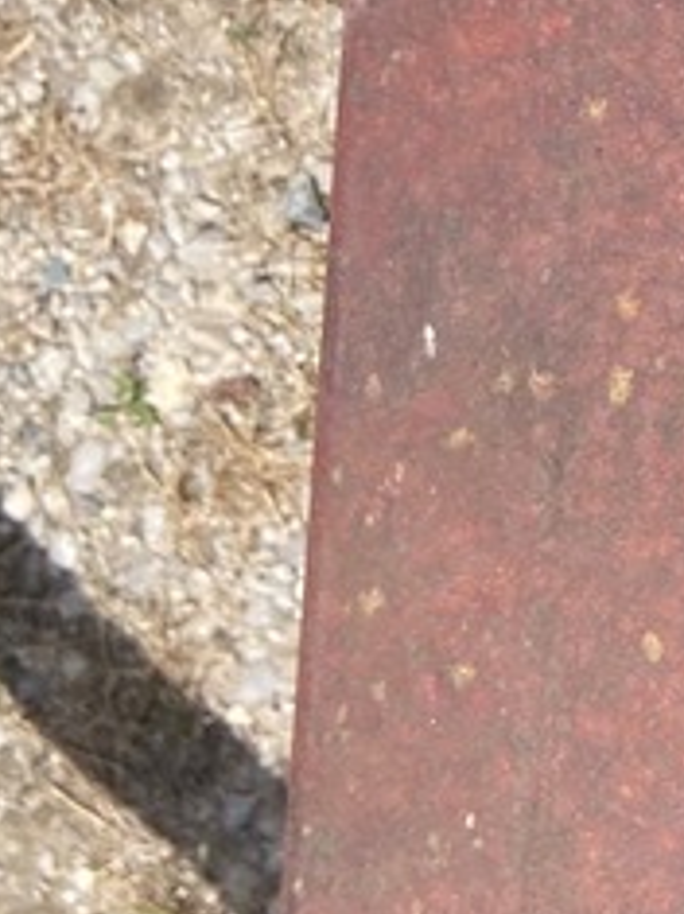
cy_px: -173
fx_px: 3112
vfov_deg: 16.1
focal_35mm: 118
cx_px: 1407
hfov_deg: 11.3
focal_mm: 4.25
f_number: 1.8
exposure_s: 1/1808
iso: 32
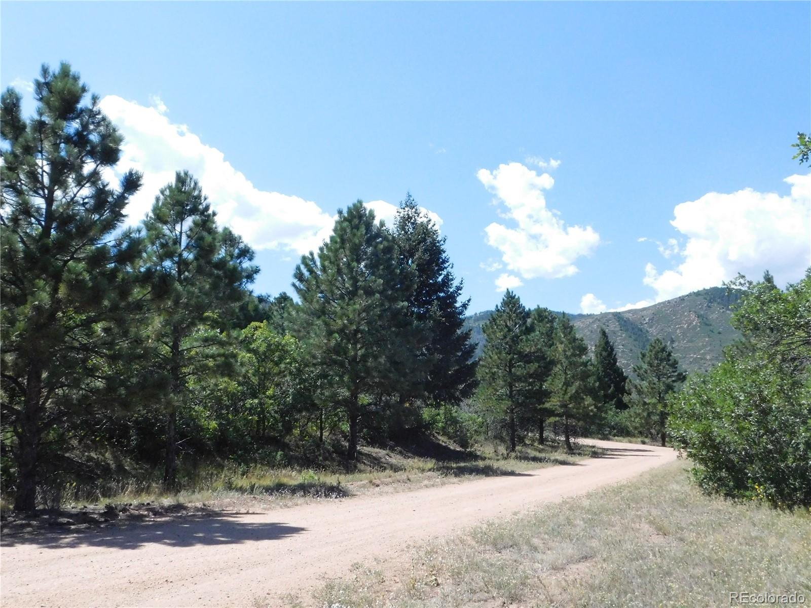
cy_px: 304
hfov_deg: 60.0
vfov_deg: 46.8
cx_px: 406
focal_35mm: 30
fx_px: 703
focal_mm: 5.3
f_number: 6.4
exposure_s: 1/1500
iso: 800
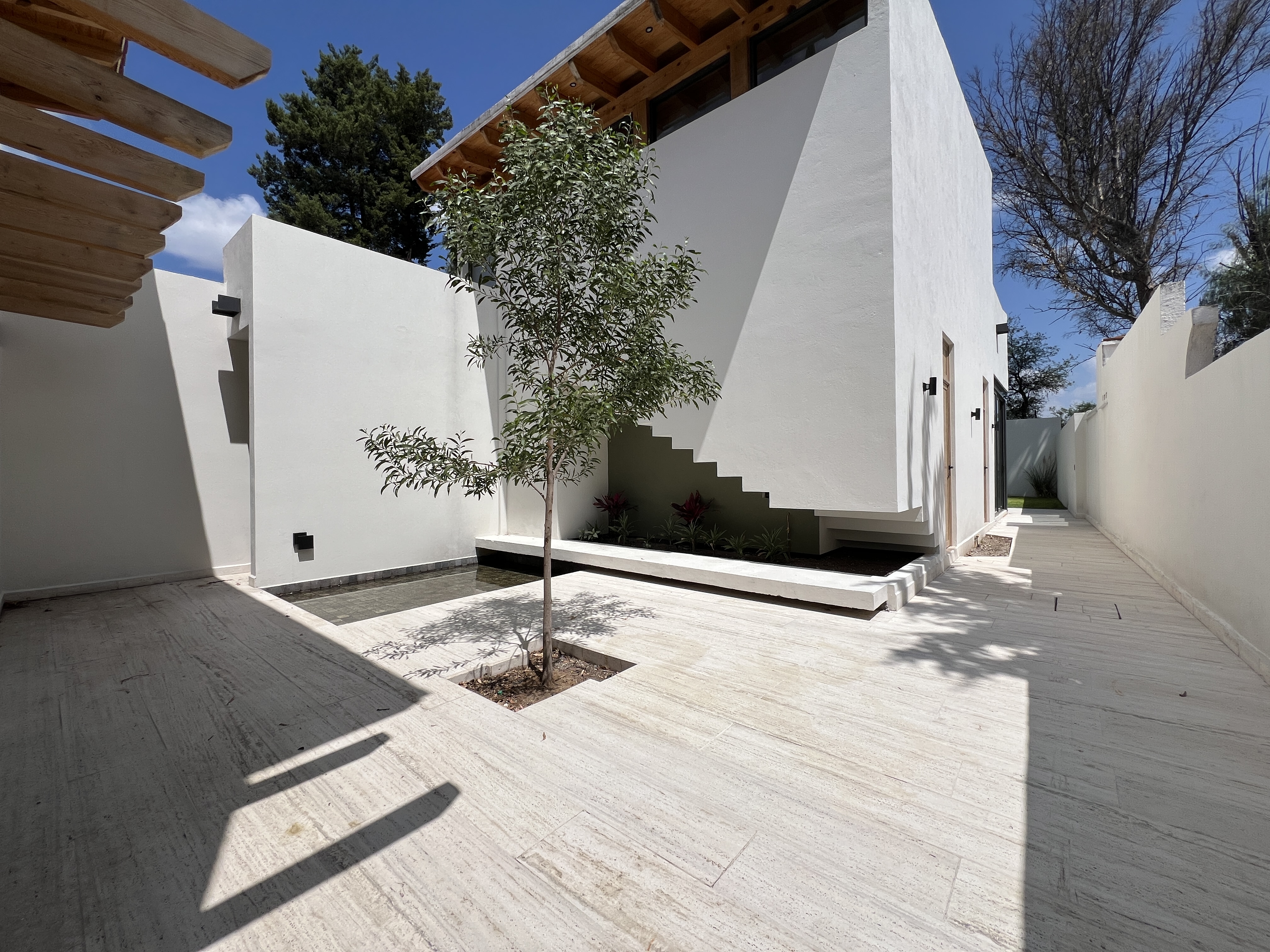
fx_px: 477
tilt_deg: -0.3
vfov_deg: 89.9
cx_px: 635
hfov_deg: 106.2
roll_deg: +0.3
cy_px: 476
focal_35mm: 13
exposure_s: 1/4065
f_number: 1.8
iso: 32
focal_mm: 1.57
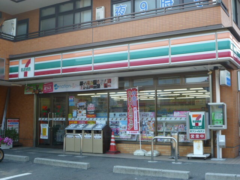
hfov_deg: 40.4
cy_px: 90
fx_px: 326
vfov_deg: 30.9
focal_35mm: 47
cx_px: 120
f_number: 3.9
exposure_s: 1/100
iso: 80
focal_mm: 8.3
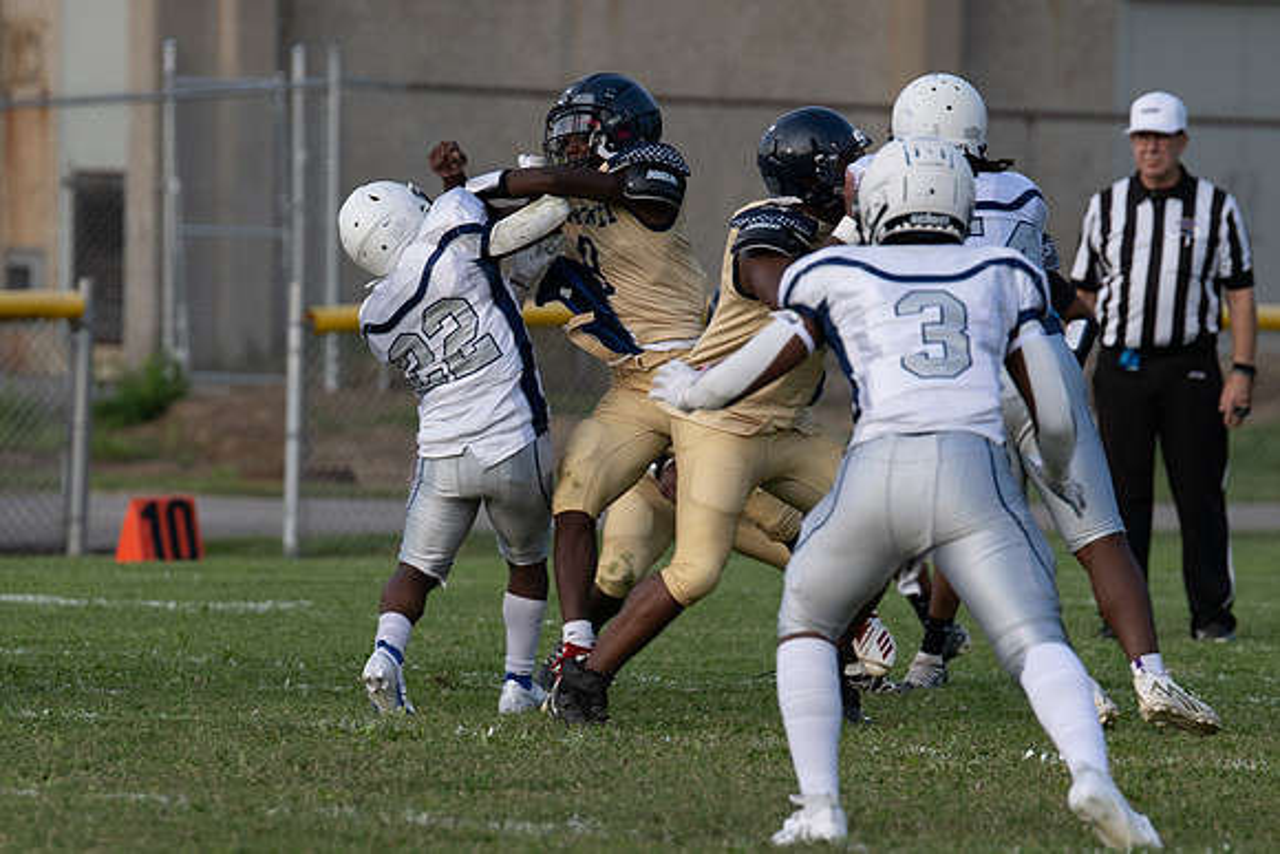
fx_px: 17538
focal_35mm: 493
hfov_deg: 4.2
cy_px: 694
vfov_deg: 2.8
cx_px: 606
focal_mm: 300
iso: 400
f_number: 4.5
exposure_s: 1/1000
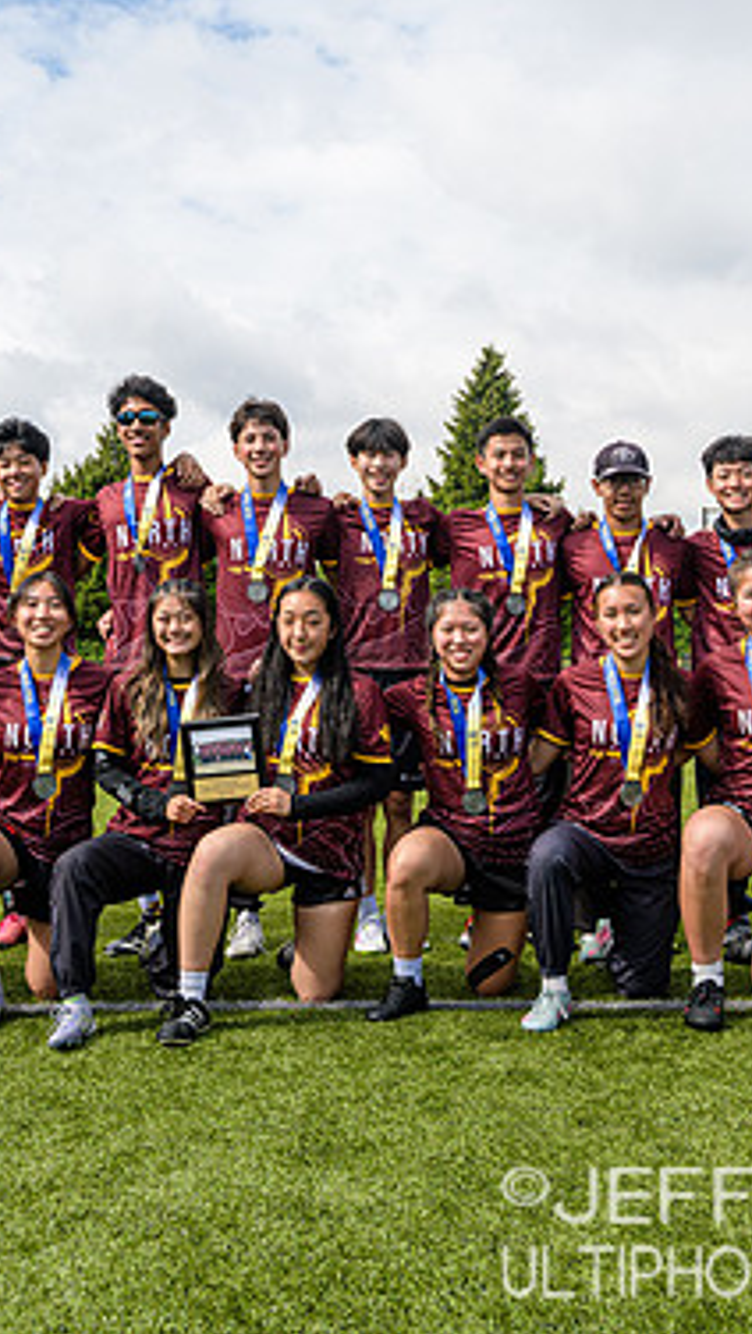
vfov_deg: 48.3
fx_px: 1486
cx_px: 266
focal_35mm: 42
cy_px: 655
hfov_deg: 28.3
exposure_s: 1/800
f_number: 5.6
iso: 200
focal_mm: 26
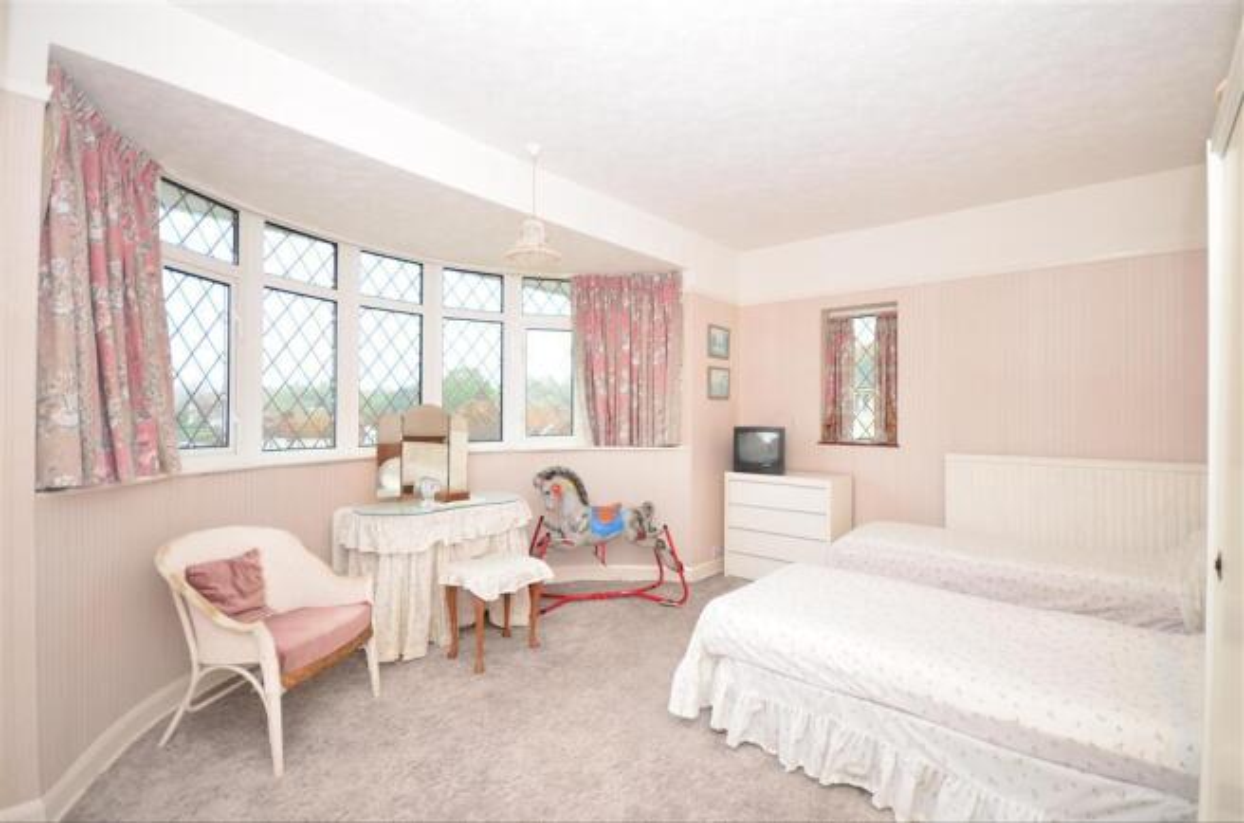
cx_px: 622
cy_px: 412
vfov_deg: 77.0
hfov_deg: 100.5
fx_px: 517
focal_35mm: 15
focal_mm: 10
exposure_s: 1/60
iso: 200
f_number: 5
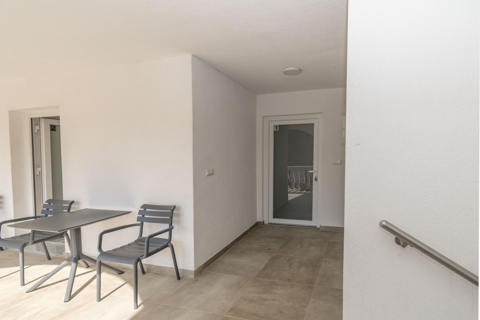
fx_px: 200
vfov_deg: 77.3
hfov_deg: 100.4
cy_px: 160
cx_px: 240
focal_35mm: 15
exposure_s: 1/250
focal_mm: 10
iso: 160
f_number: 8
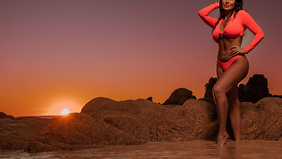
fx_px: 314
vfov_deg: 28.2
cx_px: 154
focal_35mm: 42
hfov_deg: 48.3
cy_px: 100
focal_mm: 24
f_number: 4
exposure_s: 1/500
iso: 50
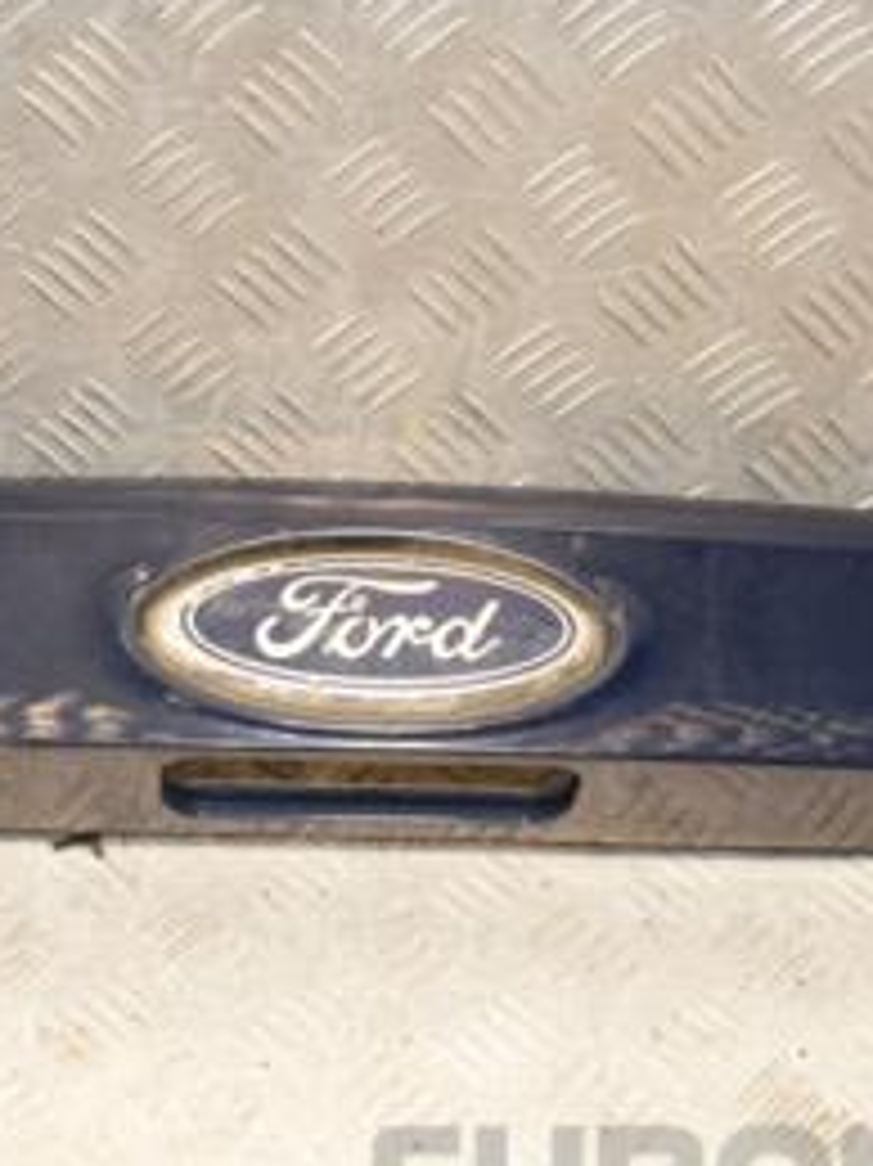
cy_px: 594
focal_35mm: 70
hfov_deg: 20.9
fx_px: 2360
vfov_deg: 27.7
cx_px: 288
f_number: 5.6
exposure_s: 1/200
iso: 800
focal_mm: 21
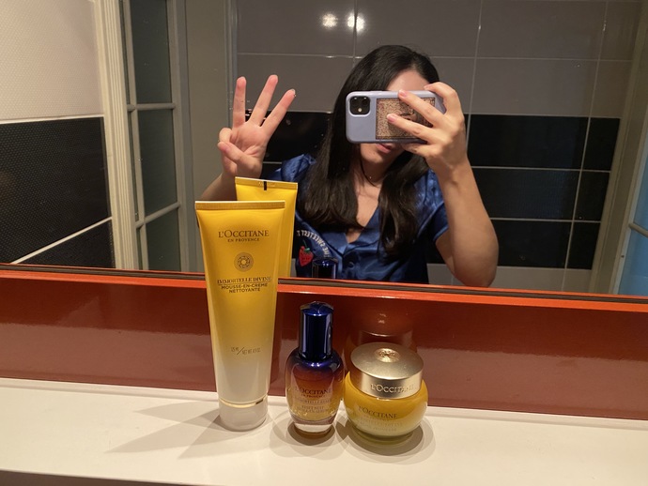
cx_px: 324
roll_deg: -1.4
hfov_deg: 67.3
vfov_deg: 53.1
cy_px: 243
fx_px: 487
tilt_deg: -15.3
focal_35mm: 26
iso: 500
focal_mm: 4.25
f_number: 1.8
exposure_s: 1/25
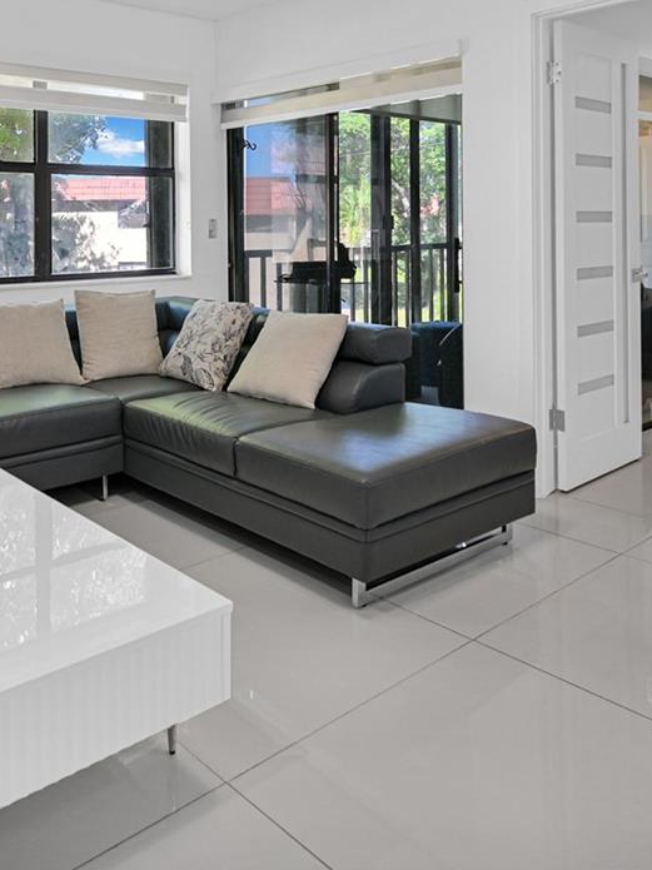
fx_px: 779
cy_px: 215
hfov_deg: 44.7
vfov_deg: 55.5
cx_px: 210
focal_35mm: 31
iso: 100
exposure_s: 1/25
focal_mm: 14
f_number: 4
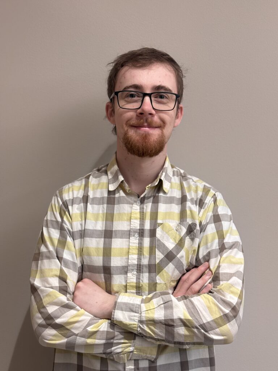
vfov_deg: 39.7
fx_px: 514
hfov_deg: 30.3
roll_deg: -1.1
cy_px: 186
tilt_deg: -4.0
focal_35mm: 48
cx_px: 139
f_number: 1.78
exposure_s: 1/100
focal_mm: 6.76
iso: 160
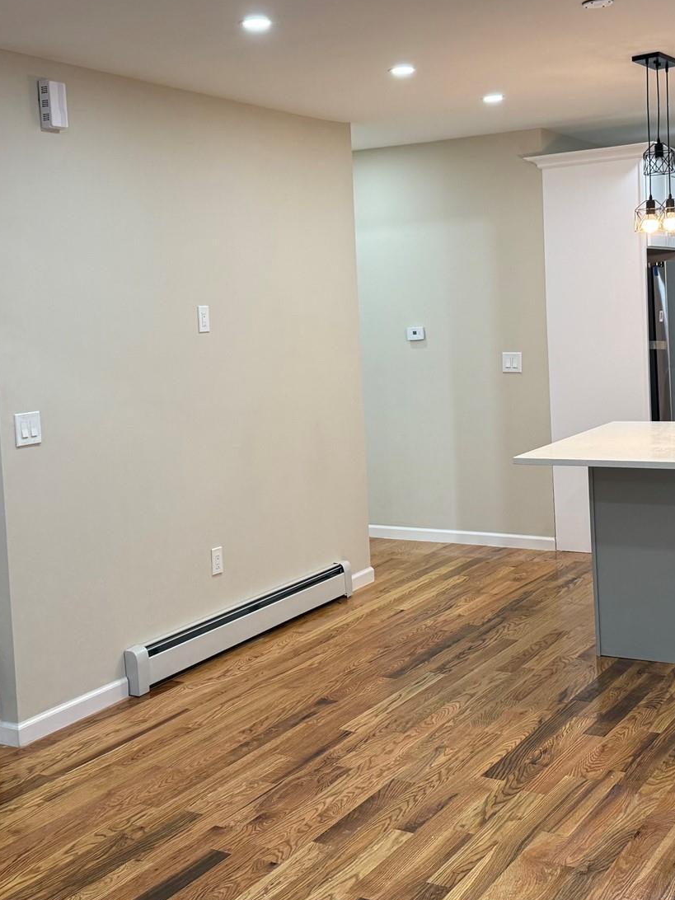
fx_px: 1170
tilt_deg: -4.5
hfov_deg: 32.2
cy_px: 371
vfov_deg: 41.9
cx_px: 312
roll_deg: +2.4
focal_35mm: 45
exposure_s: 1/120
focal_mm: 6.76
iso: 200
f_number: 1.78
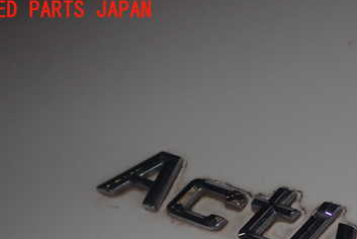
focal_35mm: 83
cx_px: 271
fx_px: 824
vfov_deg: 16.2
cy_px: 226
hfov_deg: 24.2
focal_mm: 8.4
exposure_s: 1/50
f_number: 9
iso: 200
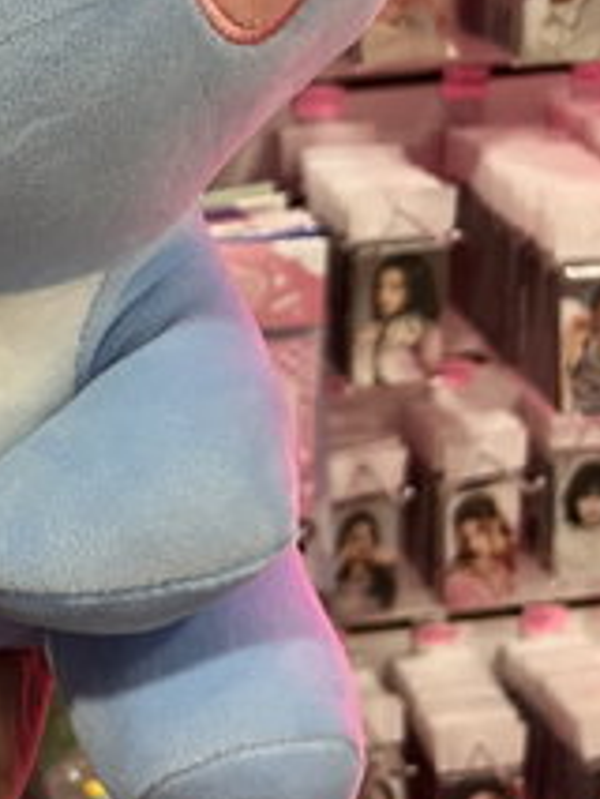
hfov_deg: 21.0
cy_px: 114
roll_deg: +4.8
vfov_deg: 28.9
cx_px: -135
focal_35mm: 65
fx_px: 1501
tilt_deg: -15.4
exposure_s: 1/50
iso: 320
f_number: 1.6
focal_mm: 5.1
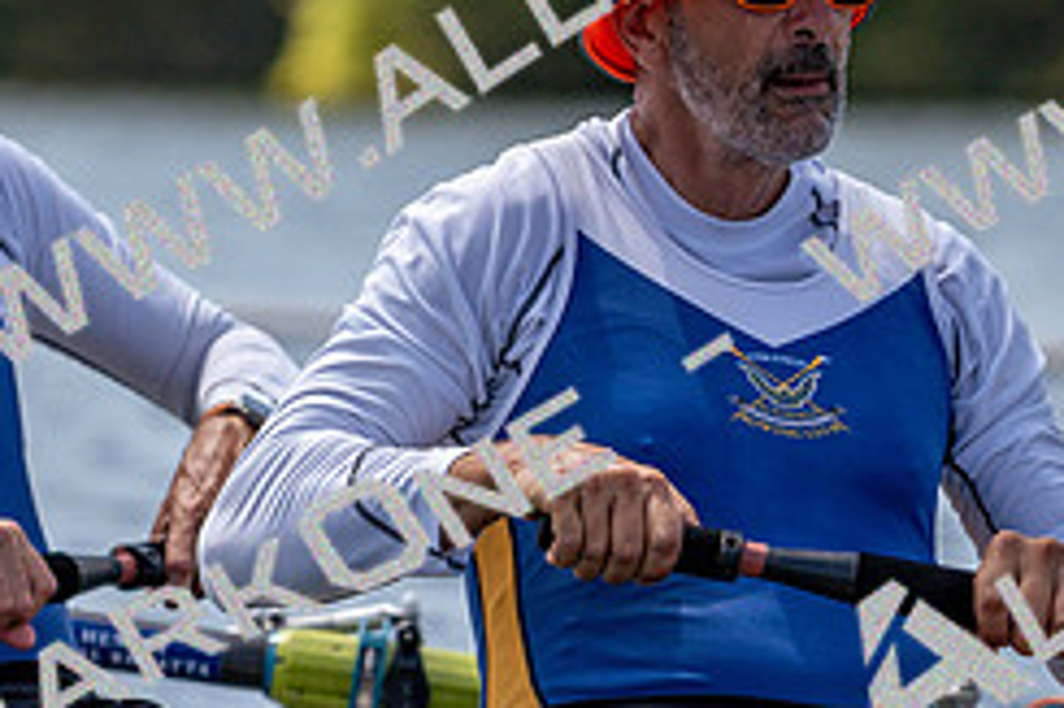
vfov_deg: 1.8
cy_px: 376
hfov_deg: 2.8
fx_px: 22062
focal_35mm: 747
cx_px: 486
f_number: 6.3
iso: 320
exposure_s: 1/2000
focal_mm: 315
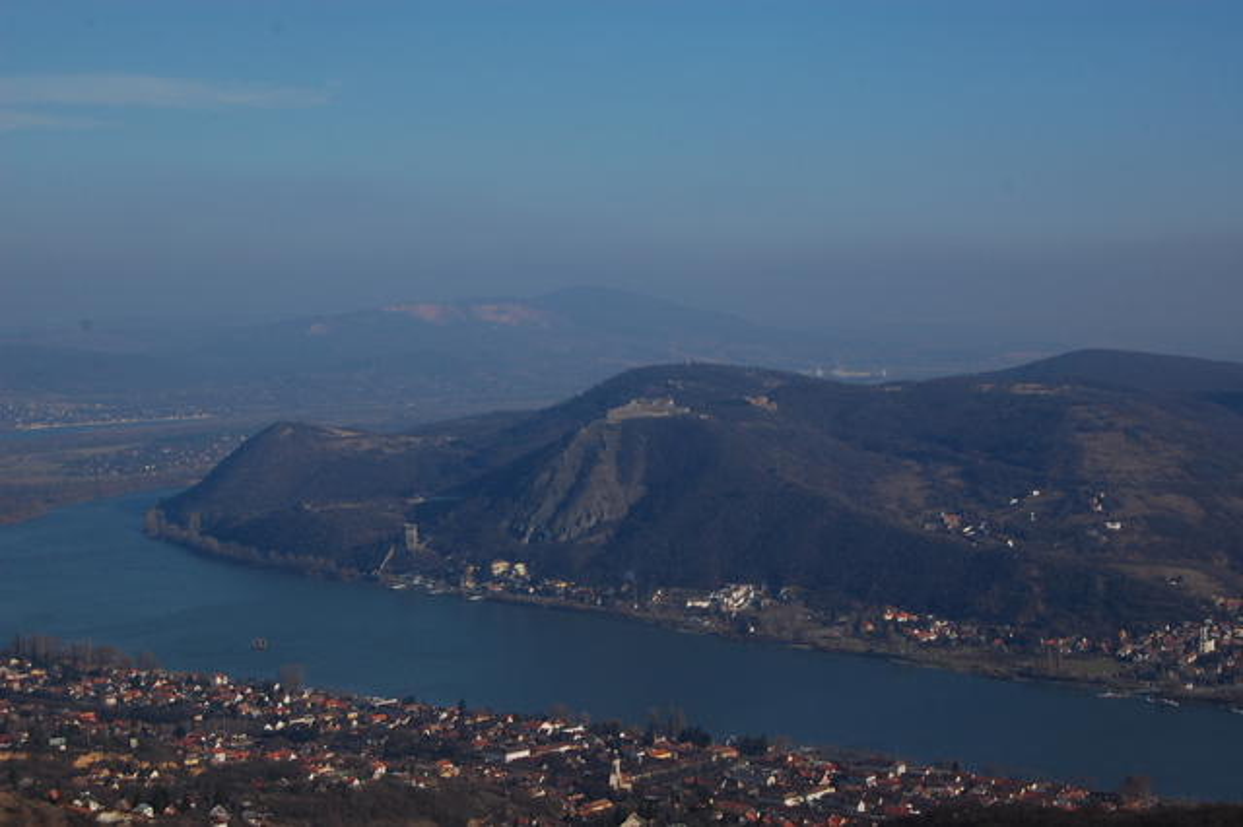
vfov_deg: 19.7
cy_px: 414
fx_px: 2381
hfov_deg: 29.3
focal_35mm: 69
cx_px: 622
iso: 200
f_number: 11
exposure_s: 1/500
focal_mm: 46
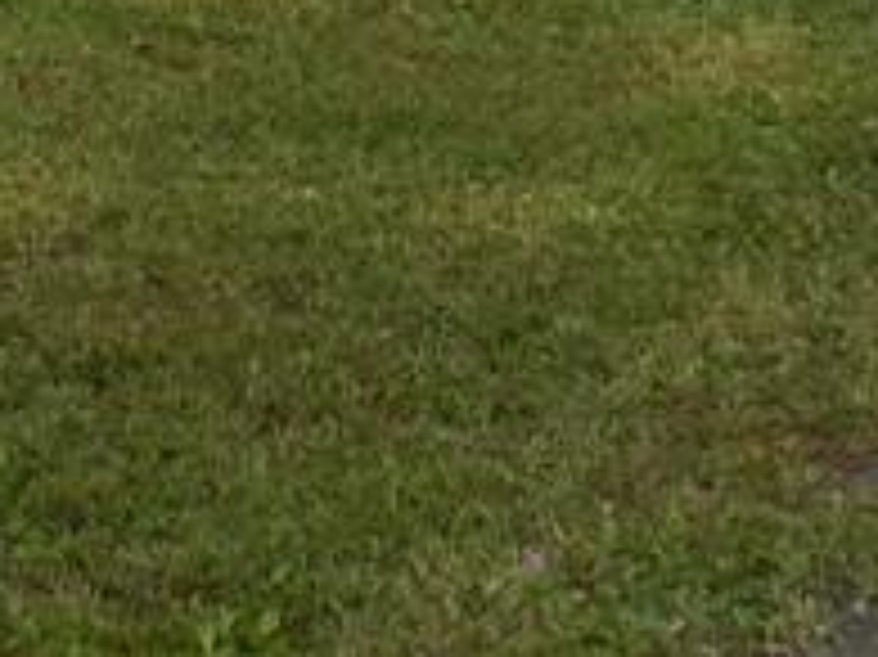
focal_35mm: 121
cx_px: 18
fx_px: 3067
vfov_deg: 10.3
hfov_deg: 16.0
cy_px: -1030
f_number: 3.1
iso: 80
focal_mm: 4
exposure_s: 1/640
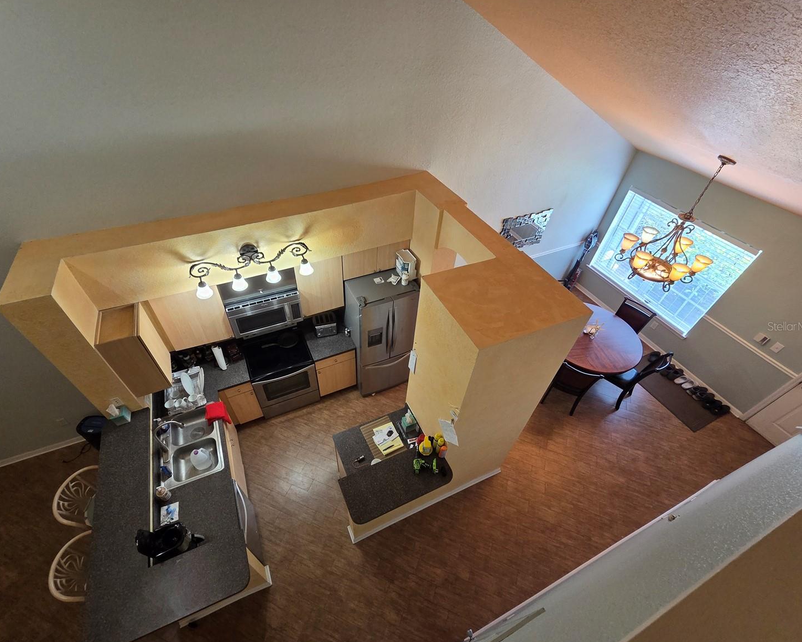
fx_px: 332
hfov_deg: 100.6
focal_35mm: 14
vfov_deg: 88.0
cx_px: 377
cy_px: 326
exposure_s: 1/60
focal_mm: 2.2
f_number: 2.2
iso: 200
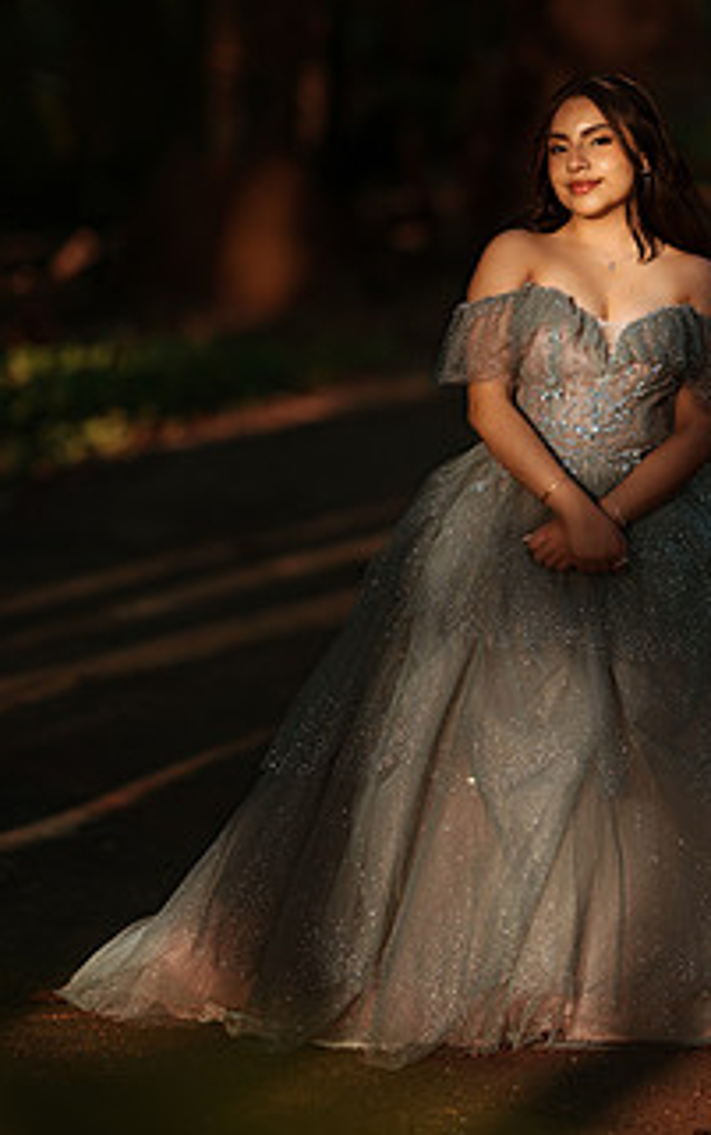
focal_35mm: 193
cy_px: 495
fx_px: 5976
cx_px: 516
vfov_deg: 10.9
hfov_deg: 6.8
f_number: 1.8
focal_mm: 135
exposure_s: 1/3200
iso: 100
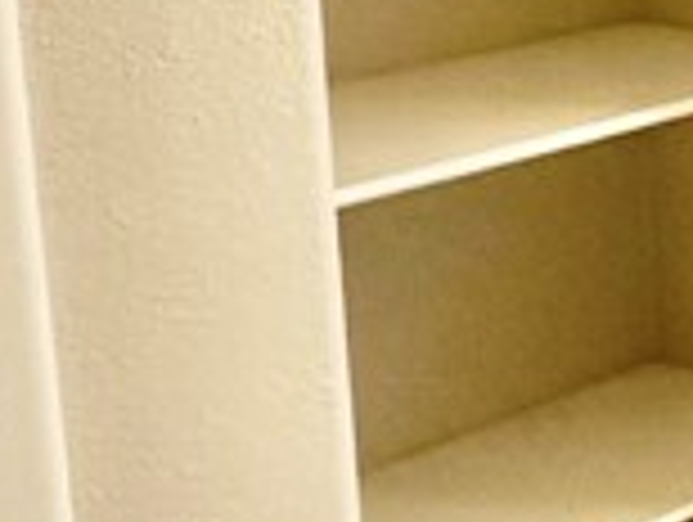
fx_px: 1865
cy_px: -135
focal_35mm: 93
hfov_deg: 14.9
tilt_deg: -8.3
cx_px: 1566
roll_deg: -0.9
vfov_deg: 15.3
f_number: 2.2
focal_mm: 2.22
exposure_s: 1/60
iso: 200
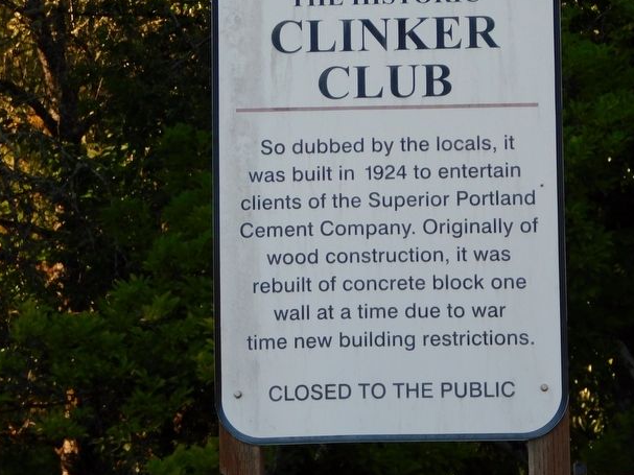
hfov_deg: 8.8
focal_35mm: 224
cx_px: 336
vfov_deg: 6.6
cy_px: 172
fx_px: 4102
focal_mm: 30.1
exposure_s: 1/160
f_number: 5.3
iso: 125
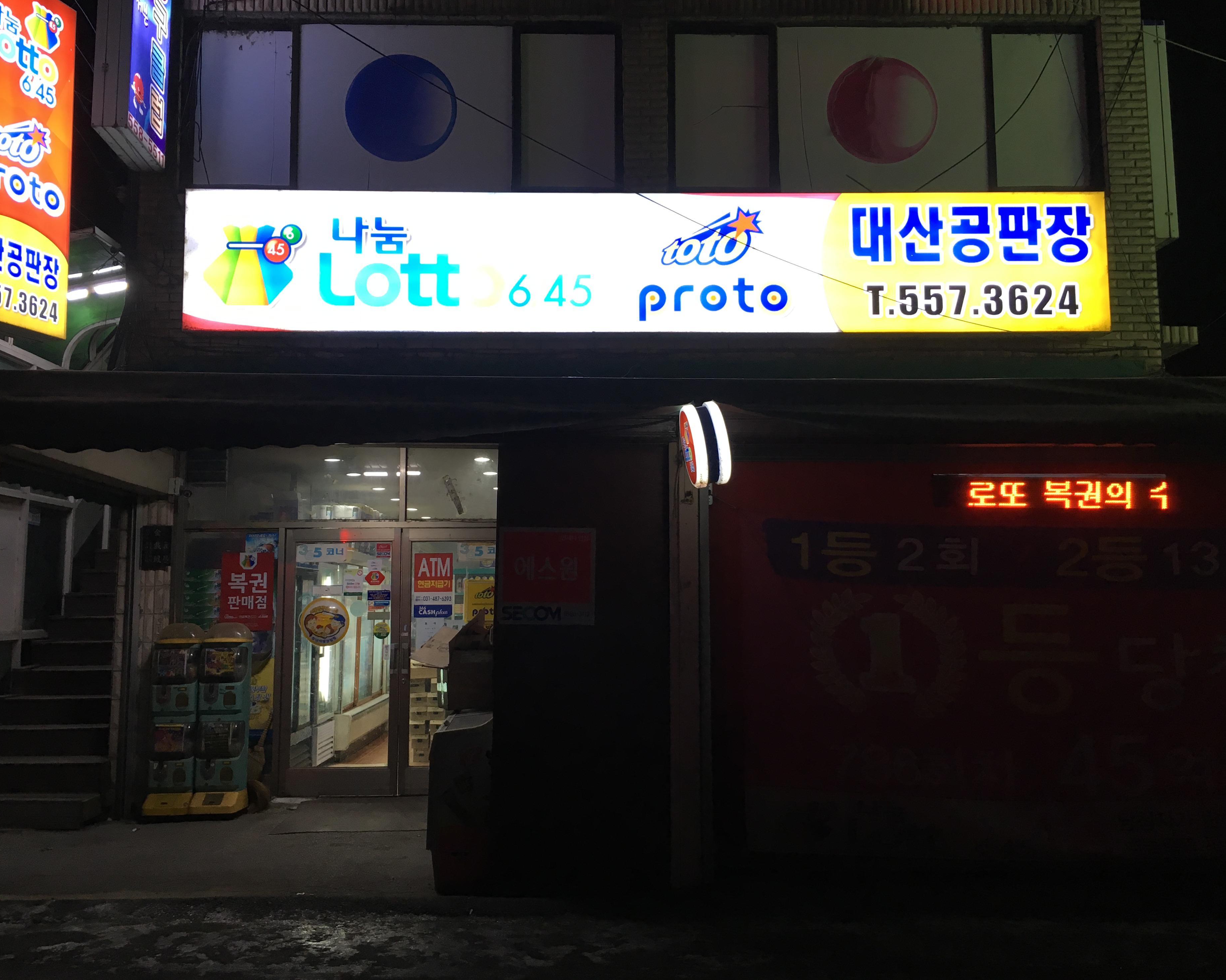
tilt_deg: +6.7
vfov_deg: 47.1
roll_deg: -0.1
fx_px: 1125
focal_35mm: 31
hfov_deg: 57.2
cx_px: 594
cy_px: 479
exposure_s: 1/30
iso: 50
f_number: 2.2
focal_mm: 4.15
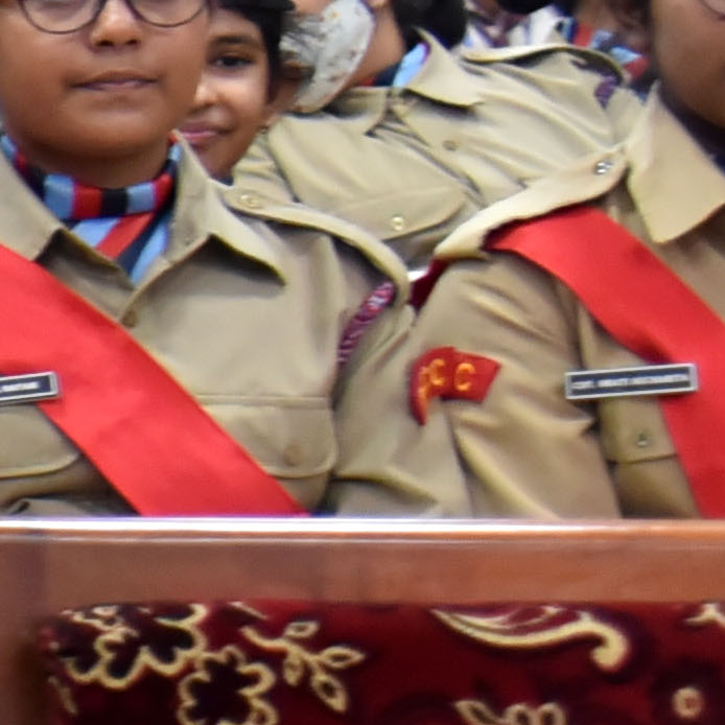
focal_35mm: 280
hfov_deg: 5.3
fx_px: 6635
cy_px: 394
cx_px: -2390
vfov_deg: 6.3
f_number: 4
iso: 2200
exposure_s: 1/60
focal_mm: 38
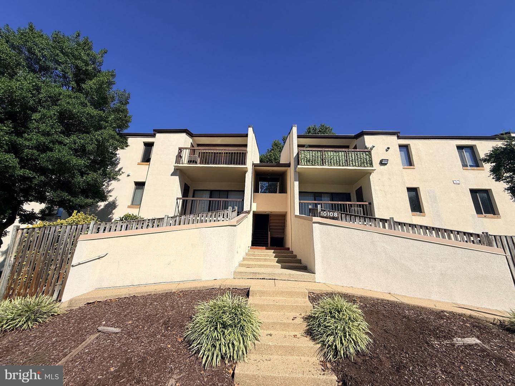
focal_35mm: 14
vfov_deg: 85.7
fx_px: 208
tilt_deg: +17.9
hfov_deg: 102.1
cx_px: 258
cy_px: 193
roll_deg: -2.5
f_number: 2.2
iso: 50
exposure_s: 1/4425
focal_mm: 2.22
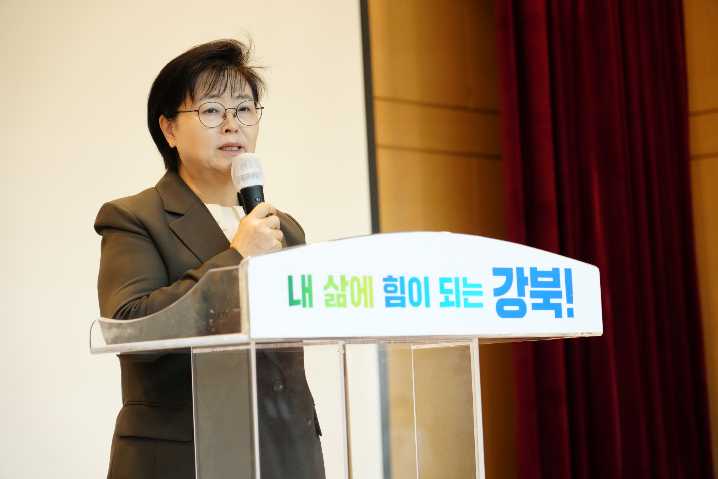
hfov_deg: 24.5
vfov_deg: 16.5
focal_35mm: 83
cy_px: 240
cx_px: 359
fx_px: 1655
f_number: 4
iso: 5000
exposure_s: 1/125
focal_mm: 83
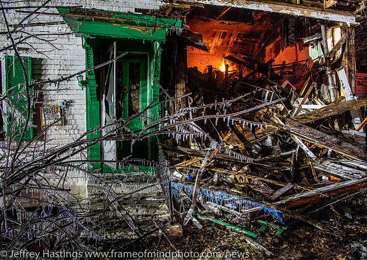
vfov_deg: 49.2
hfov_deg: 65.5
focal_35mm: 27
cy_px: 142
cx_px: 208
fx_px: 284
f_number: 4
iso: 2500
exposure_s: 1/25
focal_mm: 16
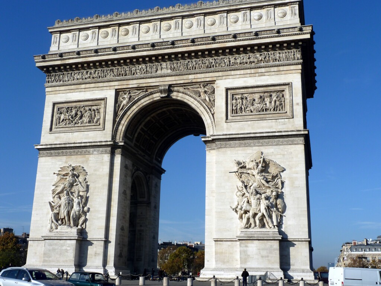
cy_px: 143
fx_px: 462
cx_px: 190
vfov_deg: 34.3
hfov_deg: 44.8
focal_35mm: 42
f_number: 5.6
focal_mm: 6.9
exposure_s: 1/500
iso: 80
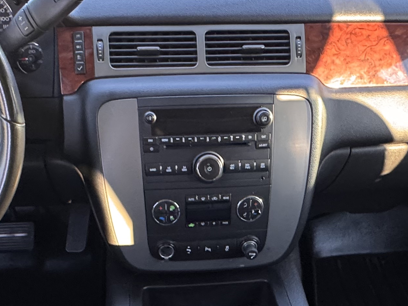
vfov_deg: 31.1
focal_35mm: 45
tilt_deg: -44.5
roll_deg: +6.4
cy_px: 260
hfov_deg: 42.1
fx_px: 530
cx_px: 195
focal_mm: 2.22
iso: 500
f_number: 2.2
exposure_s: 1/60
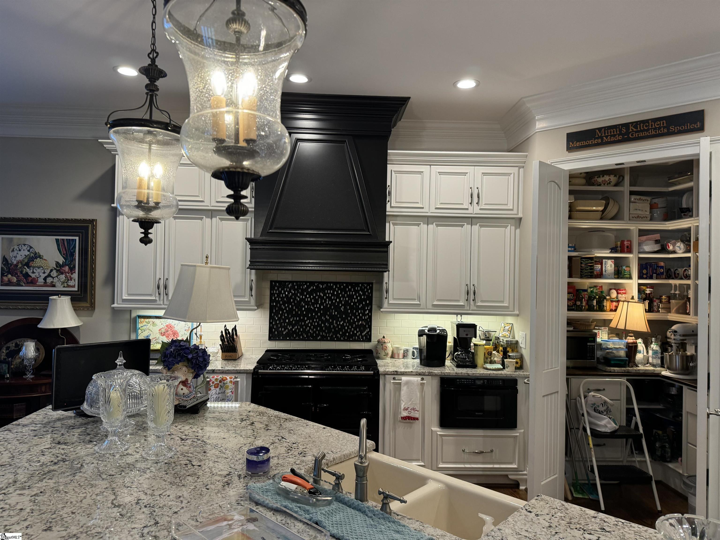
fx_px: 499
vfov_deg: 56.8
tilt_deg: +1.0
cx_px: 360
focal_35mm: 24
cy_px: 270
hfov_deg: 71.6
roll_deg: -0.7
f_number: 1.78
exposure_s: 1/60
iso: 160
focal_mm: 6.76
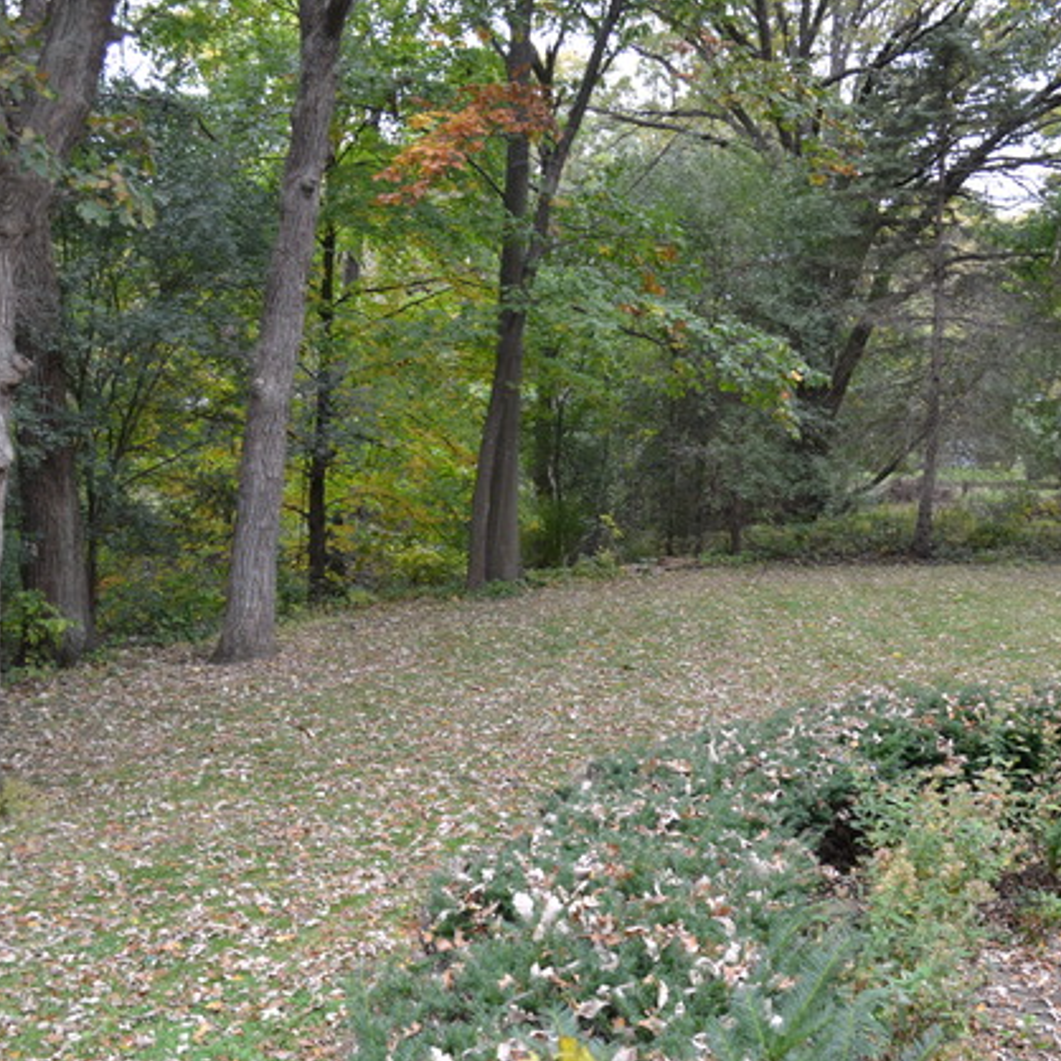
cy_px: 534
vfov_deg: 42.8
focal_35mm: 39
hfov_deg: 42.7
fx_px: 1352
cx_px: 619
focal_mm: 20
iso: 400
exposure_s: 1/100
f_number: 5
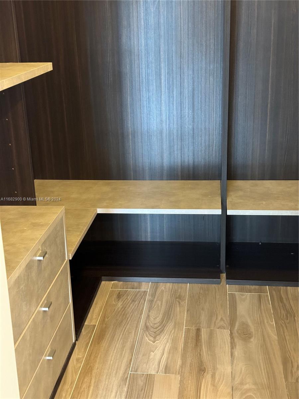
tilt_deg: -18.7
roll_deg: +1.7
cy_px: 200
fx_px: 553
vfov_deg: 39.7
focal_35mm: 48
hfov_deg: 30.3
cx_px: 150
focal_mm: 6.76
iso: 500
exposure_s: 1/30
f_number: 1.78
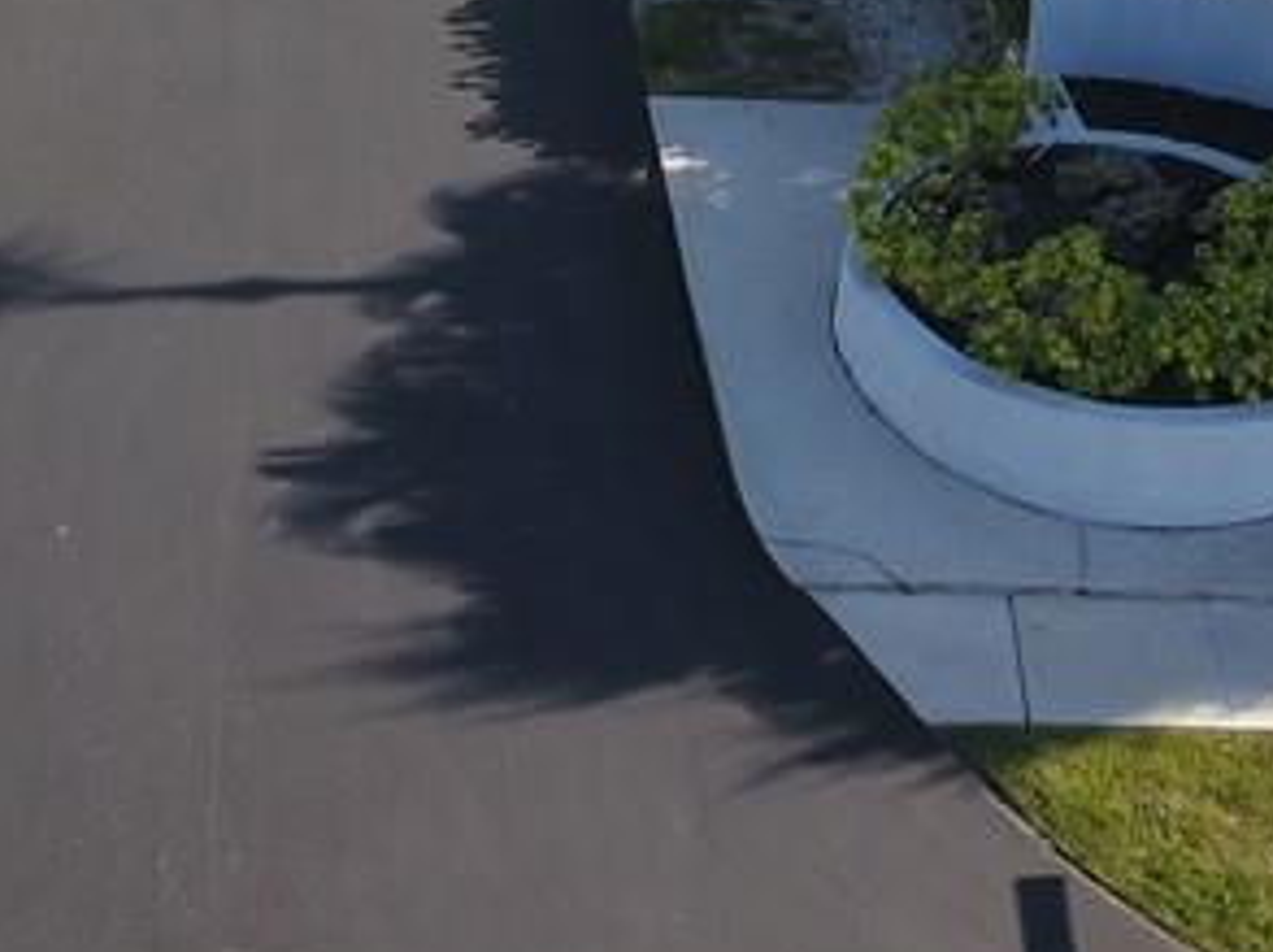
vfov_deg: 14.8
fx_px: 3342
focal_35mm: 91
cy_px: -587
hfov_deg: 21.4
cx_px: 326
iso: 100
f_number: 2.2
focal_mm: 4.73
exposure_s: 1/702
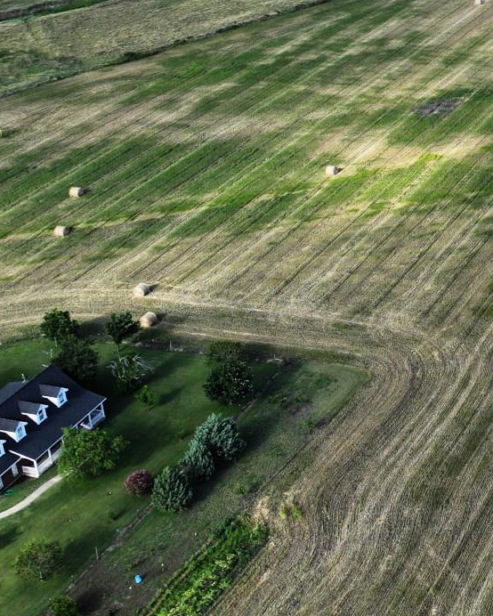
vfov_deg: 27.2
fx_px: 1258
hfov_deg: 20.2
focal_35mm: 69
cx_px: 657
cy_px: 157
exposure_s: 1/1600
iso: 120
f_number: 2.8
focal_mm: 12.29
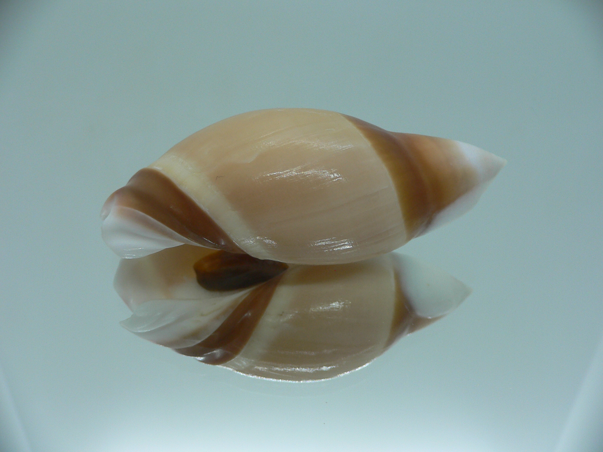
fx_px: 610
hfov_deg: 52.6
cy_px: 226
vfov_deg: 40.7
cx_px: 302
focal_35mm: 35
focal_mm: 4.6
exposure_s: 1/60
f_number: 2.8
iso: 80
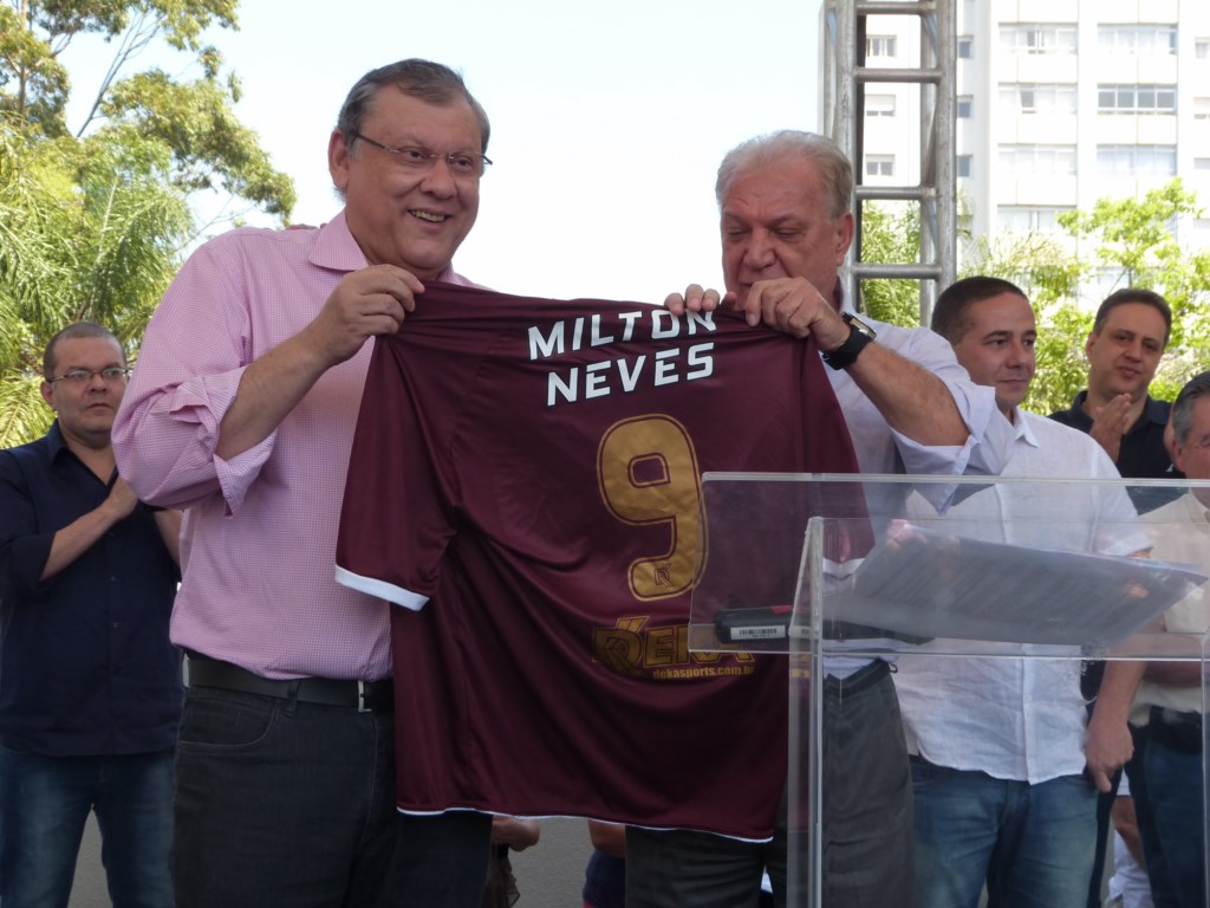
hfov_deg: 33.2
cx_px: 605
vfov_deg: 25.2
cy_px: 454
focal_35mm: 58
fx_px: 2027
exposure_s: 1/250
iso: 125
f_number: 4
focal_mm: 10.5
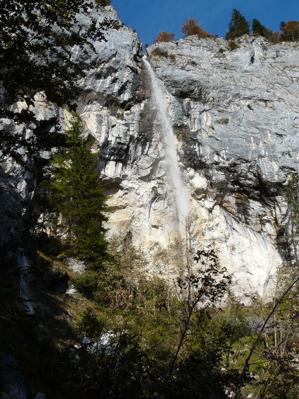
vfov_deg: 47.9
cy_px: 200
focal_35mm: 39
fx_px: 449
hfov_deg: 36.8
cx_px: 150
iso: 100
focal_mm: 6.4
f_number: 5.6
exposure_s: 1/400
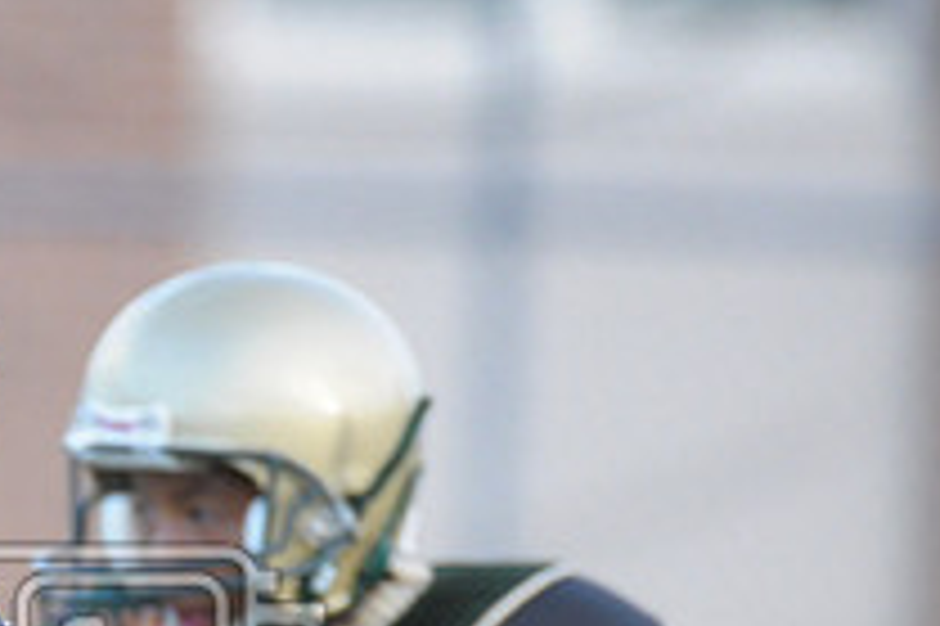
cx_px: -238
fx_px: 43414
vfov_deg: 0.8
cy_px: 714
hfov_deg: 1.2
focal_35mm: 1664
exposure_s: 1/500
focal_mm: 400
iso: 1600
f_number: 4
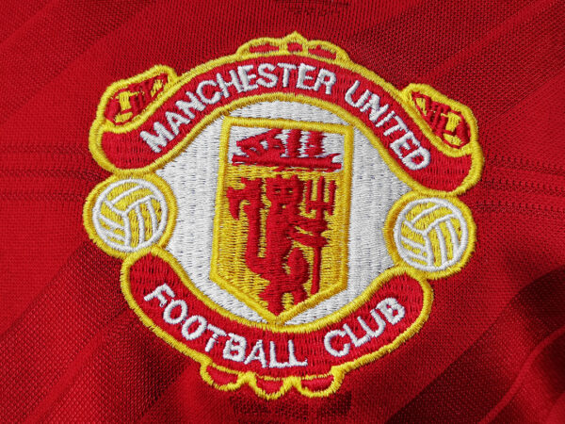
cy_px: 212
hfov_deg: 46.8
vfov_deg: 36.0
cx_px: 282
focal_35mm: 40
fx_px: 653
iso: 200
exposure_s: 1/100
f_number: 1.8
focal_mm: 5.58
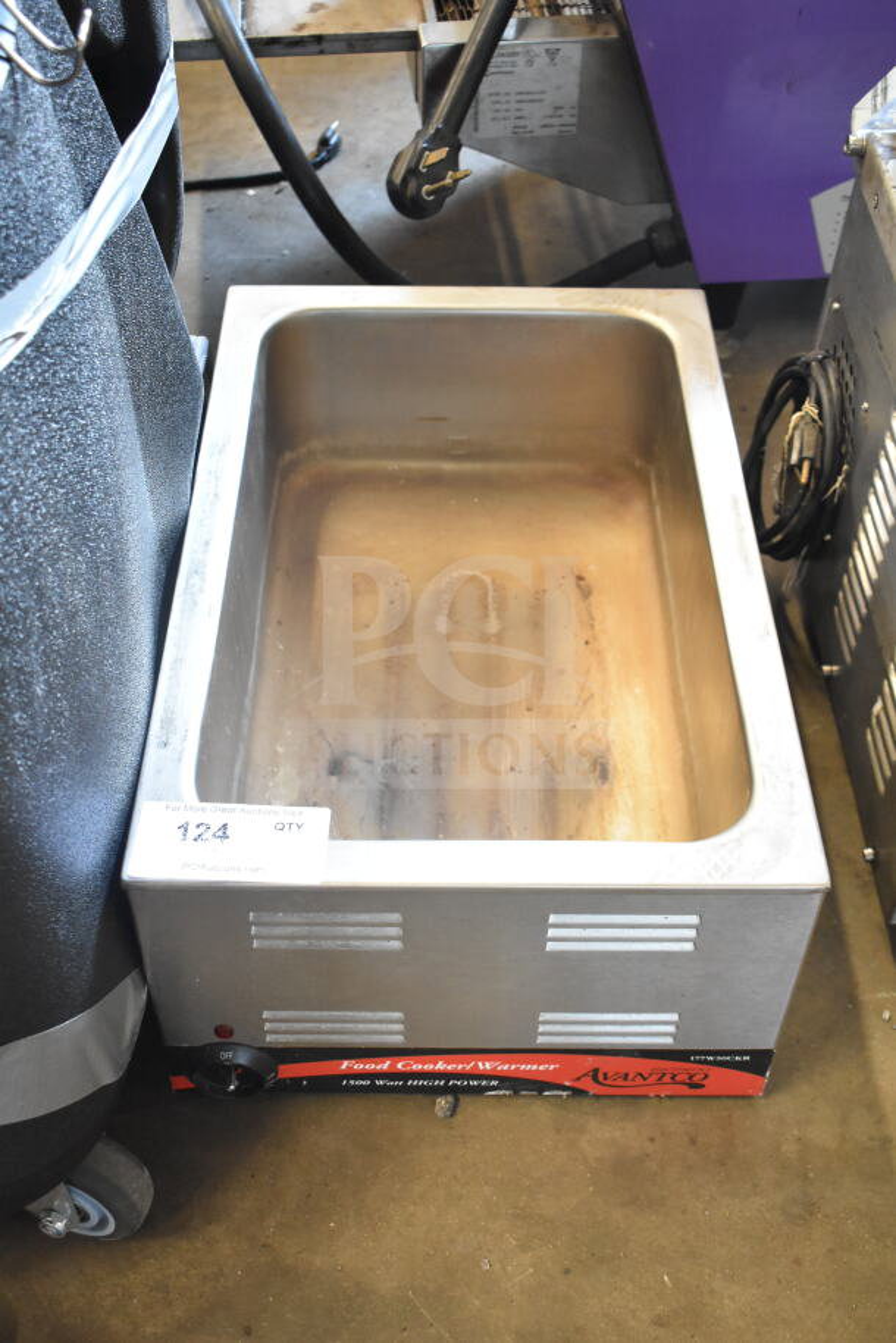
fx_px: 1511
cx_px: 448
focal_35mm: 40
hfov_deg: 33.0
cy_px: 672
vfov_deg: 47.9
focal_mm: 27
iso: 2800
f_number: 4
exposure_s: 1/40
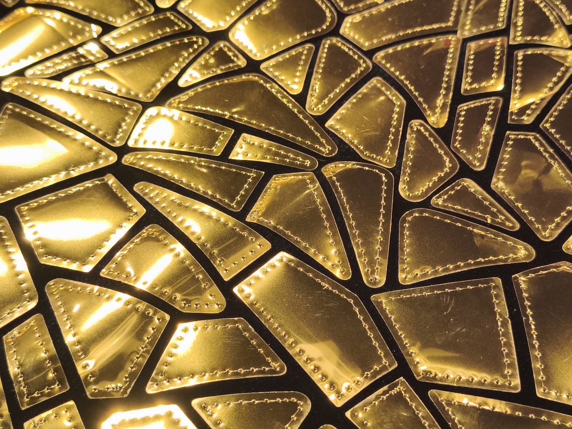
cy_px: 214
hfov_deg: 35.5
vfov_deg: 27.0
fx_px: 892
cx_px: 286
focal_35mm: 54
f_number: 1.6
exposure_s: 1/125
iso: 100
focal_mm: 6.57
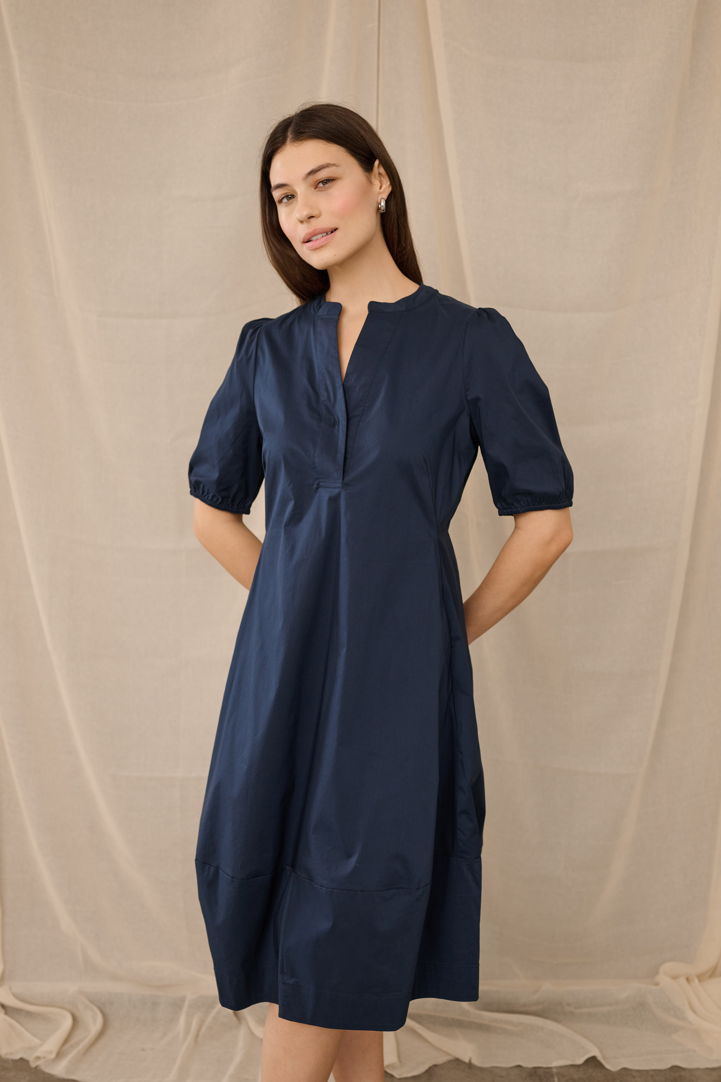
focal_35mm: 50
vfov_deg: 39.6
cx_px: 360
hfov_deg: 27.0
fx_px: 1502
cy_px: 541
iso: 640
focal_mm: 50
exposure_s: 1/200
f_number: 4
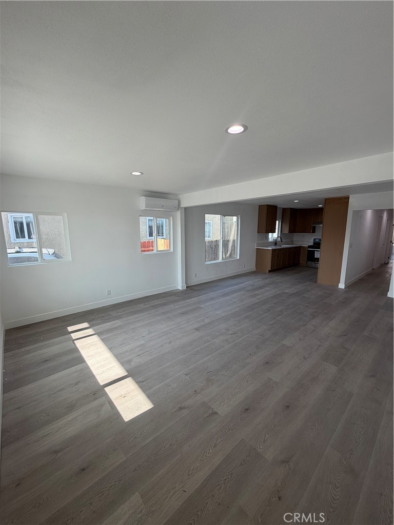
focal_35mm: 14
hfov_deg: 85.7
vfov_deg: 102.1
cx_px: 197
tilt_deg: -7.2
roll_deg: -0.4
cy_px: 262
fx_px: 212
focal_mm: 2.22
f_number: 2.2
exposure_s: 1/120
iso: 32
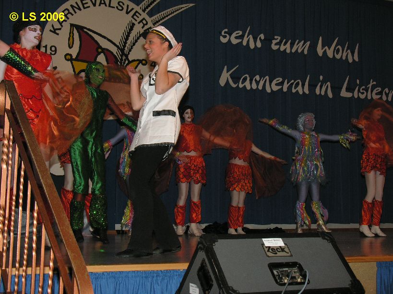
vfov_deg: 27.0
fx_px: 613
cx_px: 196
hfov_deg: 35.5
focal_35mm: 54
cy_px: 147
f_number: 4.4
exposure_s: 1/60.1
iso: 100
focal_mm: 13.8
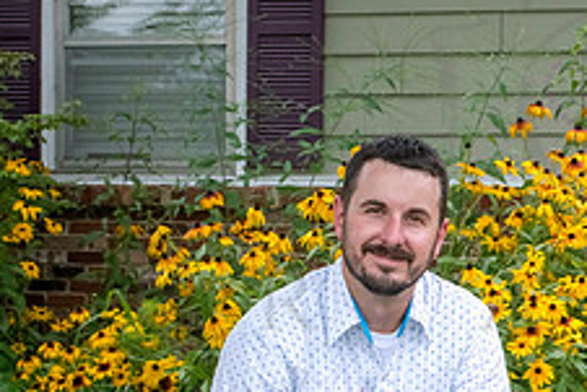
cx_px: 614
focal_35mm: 137
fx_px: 2235
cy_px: 406
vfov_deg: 9.9
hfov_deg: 14.7
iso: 500
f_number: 9
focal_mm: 50
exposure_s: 1/400
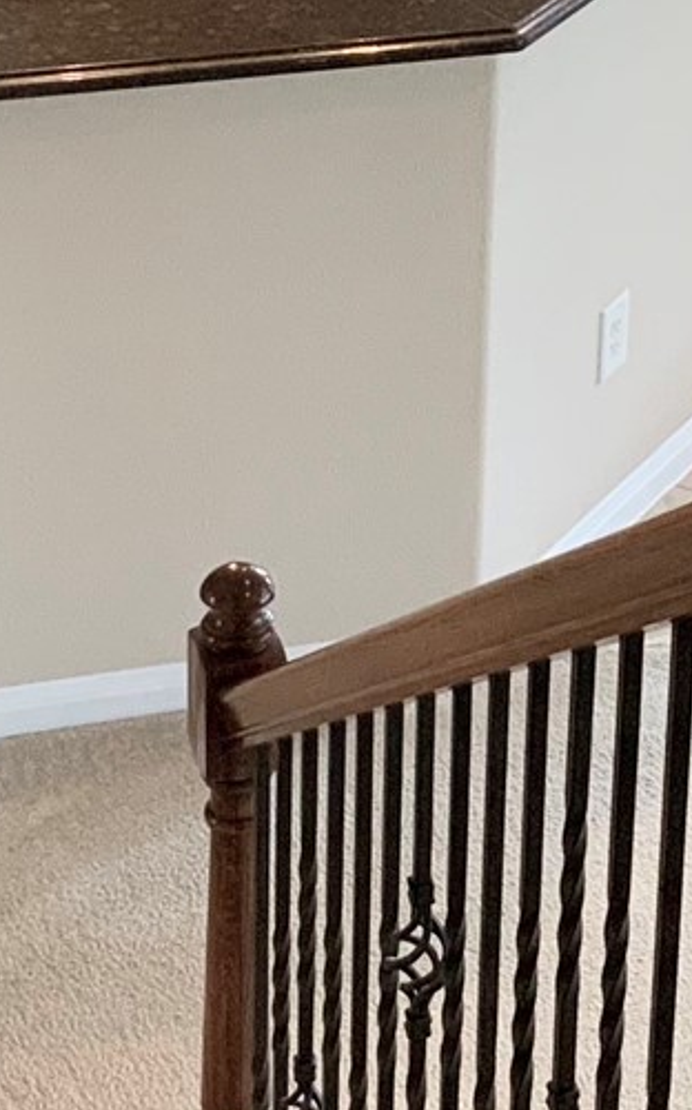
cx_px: 821
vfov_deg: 16.4
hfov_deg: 10.2
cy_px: 100
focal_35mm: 126
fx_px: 3806
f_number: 1.8
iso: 80
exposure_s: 1/60
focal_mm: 3
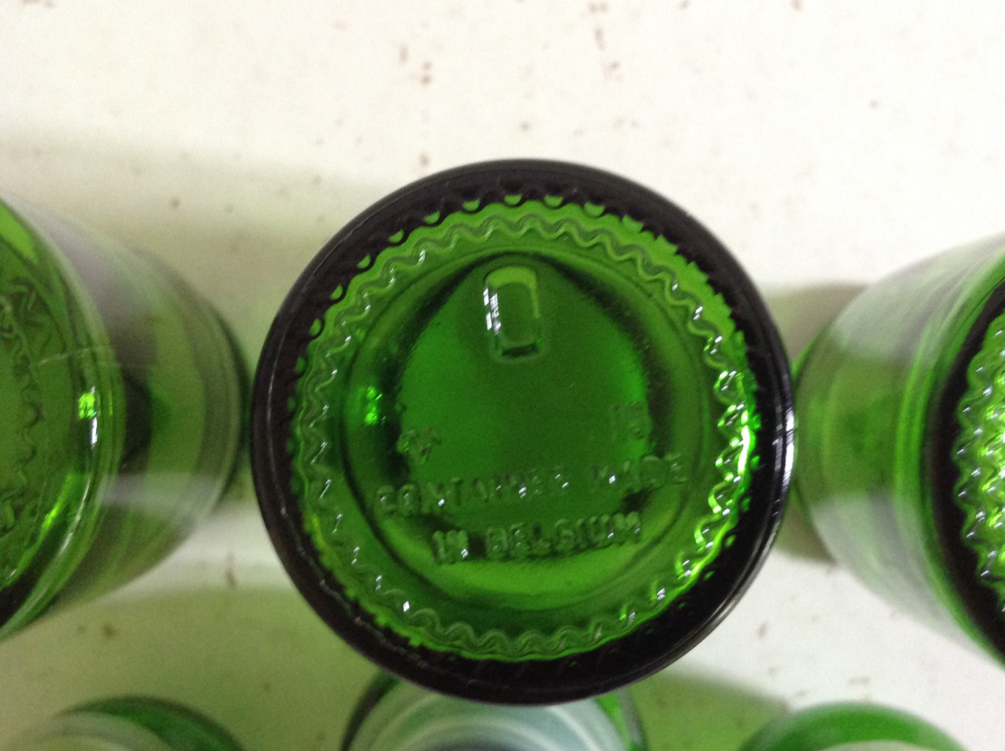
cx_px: 527
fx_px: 1189
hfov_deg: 45.8
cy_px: 380
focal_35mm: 41
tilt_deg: -89.2
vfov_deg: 35.1
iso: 320
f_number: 2.4
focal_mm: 4.28
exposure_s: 1/15
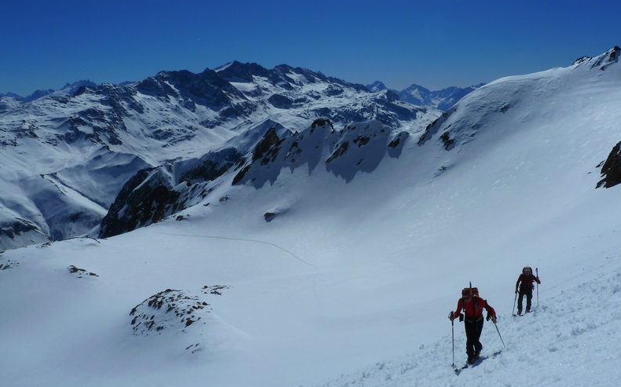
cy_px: 182
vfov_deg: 43.1
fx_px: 491
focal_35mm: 29
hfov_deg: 64.7
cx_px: 314
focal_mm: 4.4
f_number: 6.3
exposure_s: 1/1600
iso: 80
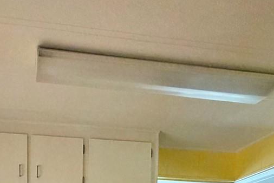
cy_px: 287
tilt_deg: -4.0
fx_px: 350
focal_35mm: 46
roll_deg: +0.4
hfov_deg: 41.9
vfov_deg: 22.8
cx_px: 83
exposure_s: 1/120
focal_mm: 2.22
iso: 320
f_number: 2.2
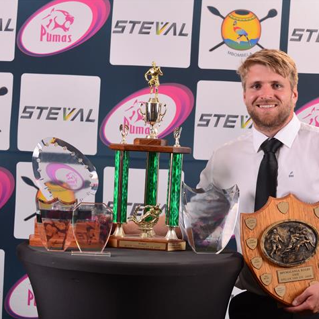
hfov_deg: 19.2
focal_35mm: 90
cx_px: 229
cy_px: 159
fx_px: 938
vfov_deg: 19.3
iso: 100
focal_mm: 70
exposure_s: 1/160
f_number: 8
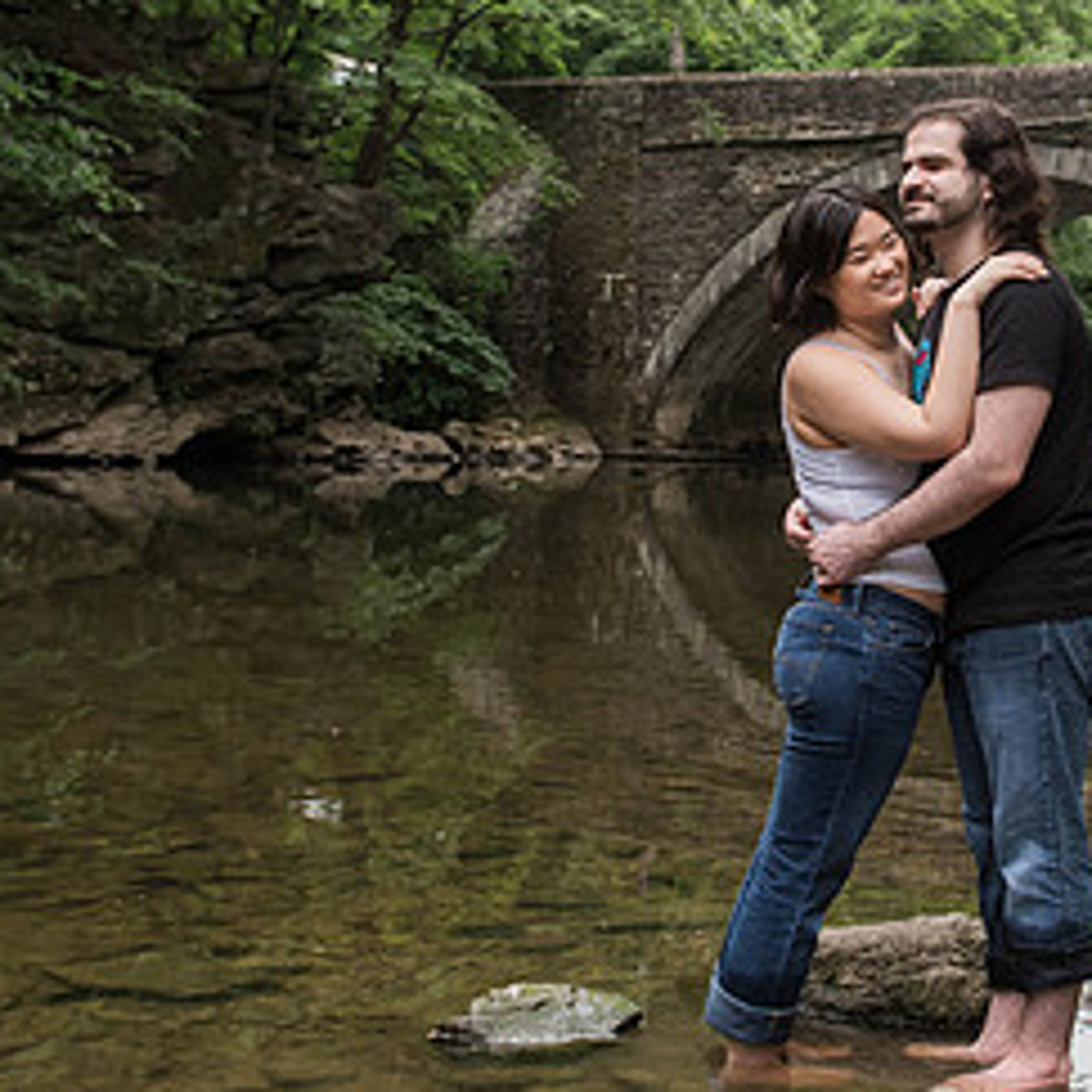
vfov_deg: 28.4
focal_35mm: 60
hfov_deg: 28.0
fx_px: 2141
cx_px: 880
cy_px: 378
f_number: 4
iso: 1250
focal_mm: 27
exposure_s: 1/160
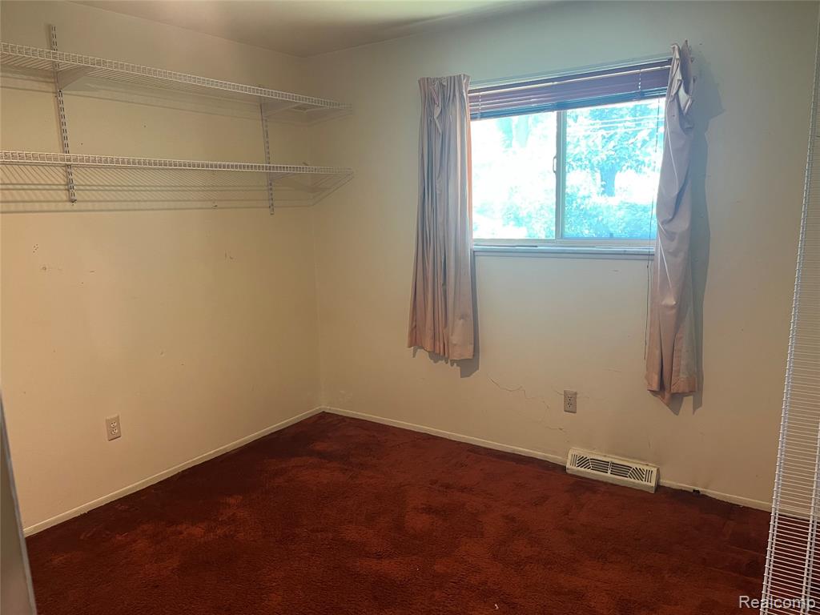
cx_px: 410
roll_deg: +2.4
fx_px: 616
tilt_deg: -10.3
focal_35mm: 26
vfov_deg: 53.1
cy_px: 308
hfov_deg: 67.3
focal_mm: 5.1
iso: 200
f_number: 1.6
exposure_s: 1/60
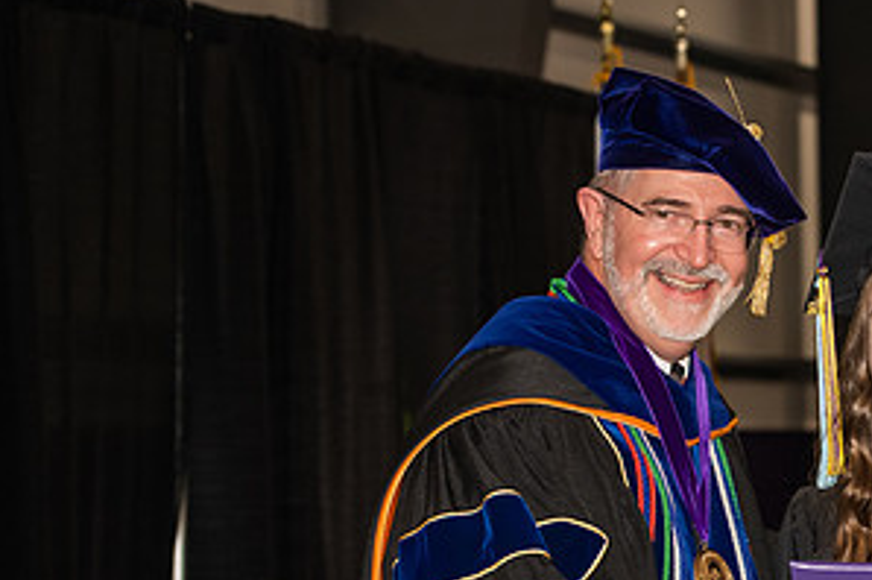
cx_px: 831
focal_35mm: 156
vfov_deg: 8.7
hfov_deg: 13.0
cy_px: 526
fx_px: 3774
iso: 1000
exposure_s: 1/200
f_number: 5.6
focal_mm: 80
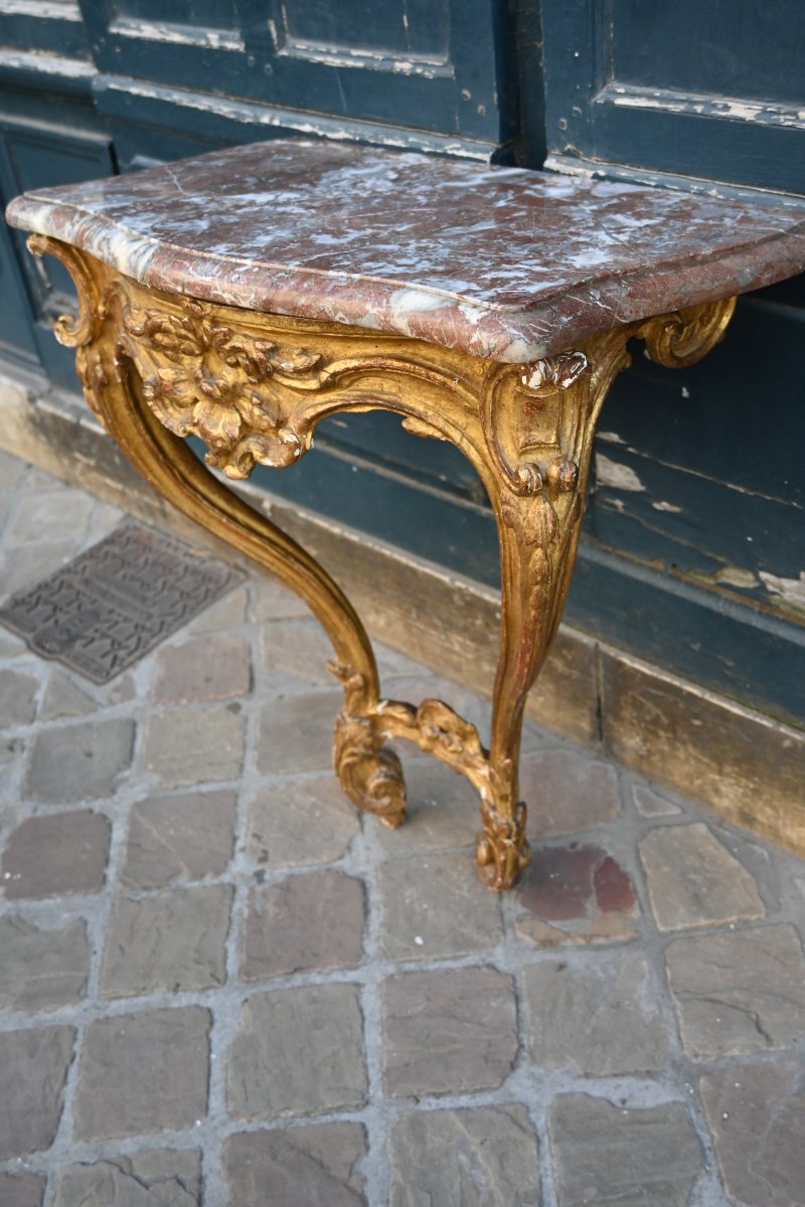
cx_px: 402
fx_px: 1233
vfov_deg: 52.2
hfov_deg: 36.2
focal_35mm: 37
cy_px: 604
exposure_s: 1/250
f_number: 4
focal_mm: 24.5
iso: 250
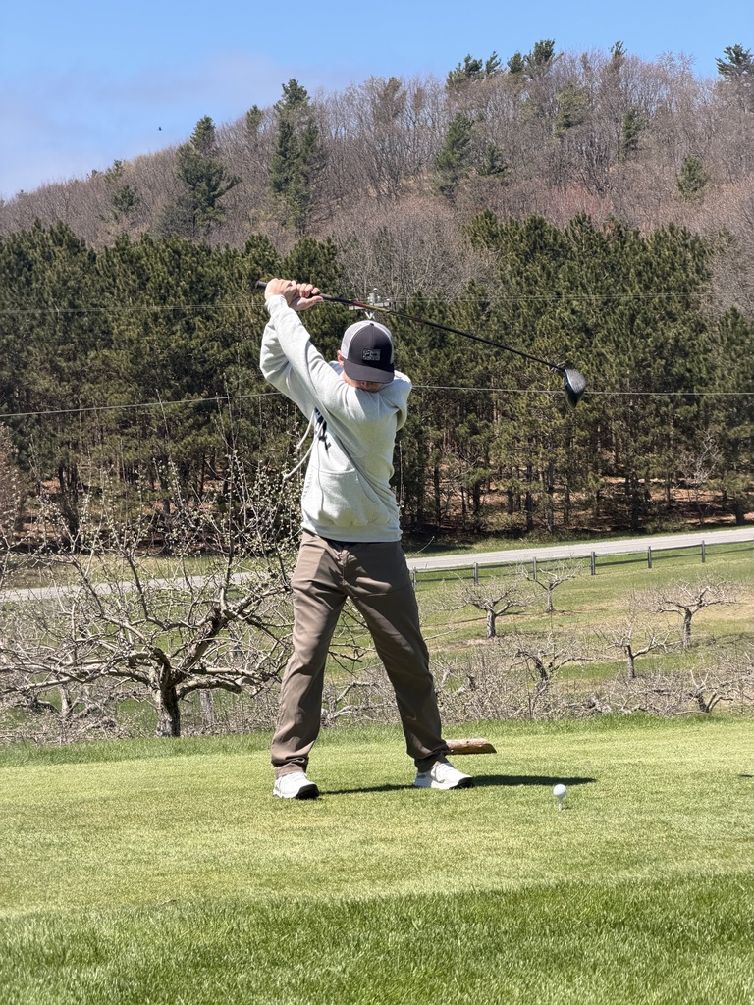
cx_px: 377
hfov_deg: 14.8
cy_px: 502
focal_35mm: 100
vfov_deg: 19.6
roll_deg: -1.7
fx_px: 2904
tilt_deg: +1.0
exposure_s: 1/638
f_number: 2.8
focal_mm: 16.89
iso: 40
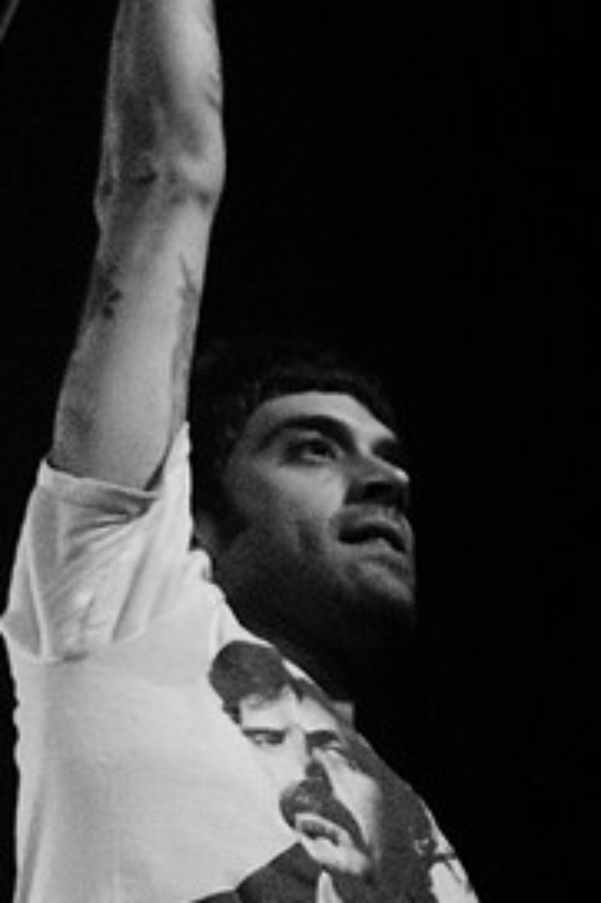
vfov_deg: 20.6
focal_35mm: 99
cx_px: 196
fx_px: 2482
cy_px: 352
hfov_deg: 13.8
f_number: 2.8
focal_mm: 40
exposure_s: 1/500
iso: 3200
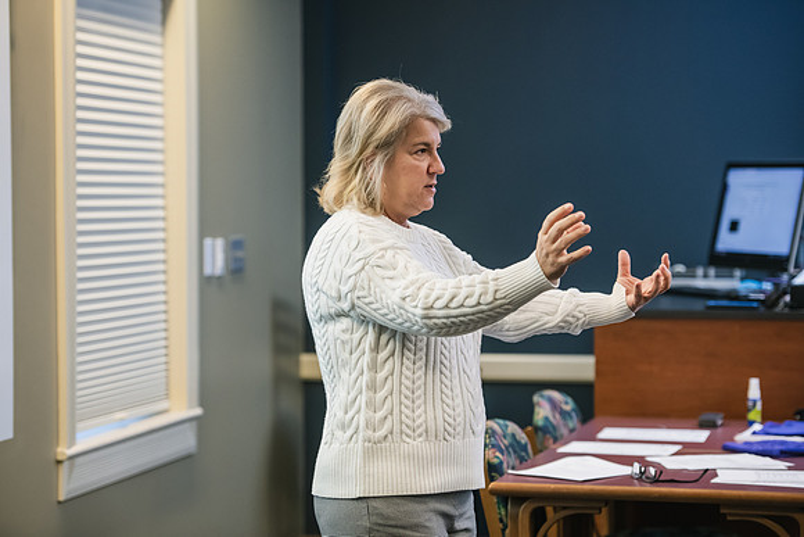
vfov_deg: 13.0
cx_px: 402
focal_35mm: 105
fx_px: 2345
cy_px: 268
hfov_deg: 19.5
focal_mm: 105
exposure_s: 1/200
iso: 1600
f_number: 3.2
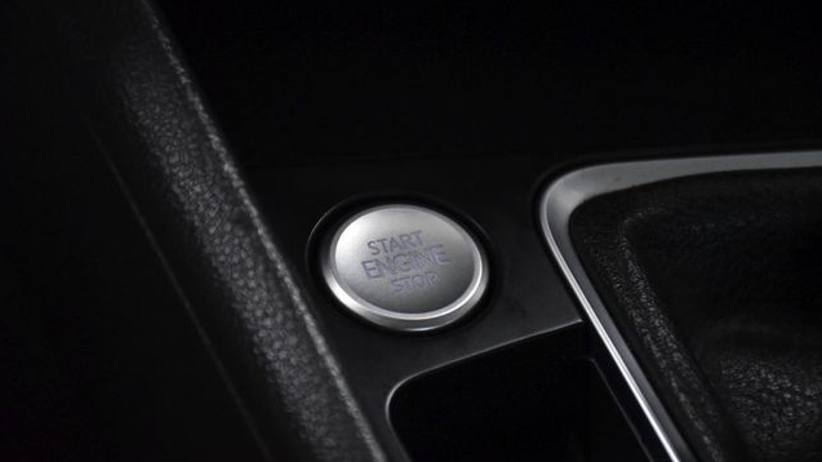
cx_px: 410
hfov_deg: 9.8
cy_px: 261
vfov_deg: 5.5
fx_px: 4816
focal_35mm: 221
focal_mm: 140
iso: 2000
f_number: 5.6
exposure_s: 1/250
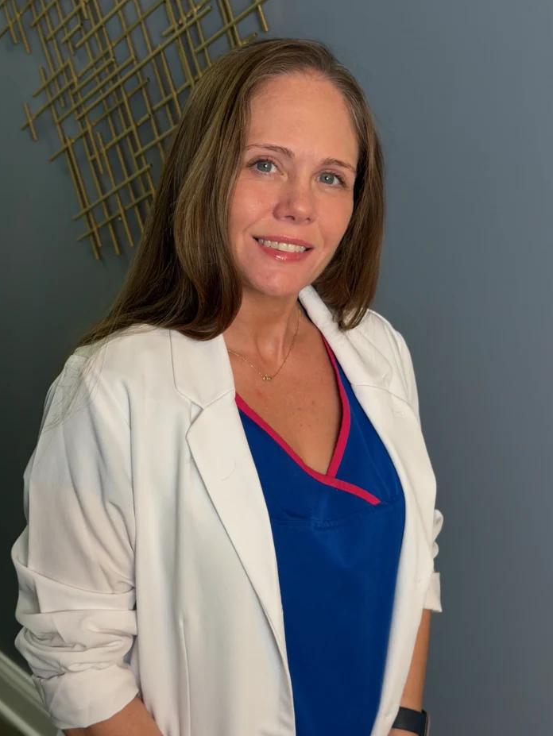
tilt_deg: -19.0
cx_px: 287
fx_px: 1128
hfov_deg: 27.5
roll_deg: -0.1
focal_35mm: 53
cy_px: 368
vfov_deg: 36.2
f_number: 1.78
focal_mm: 6.76
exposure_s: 1/60
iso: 50
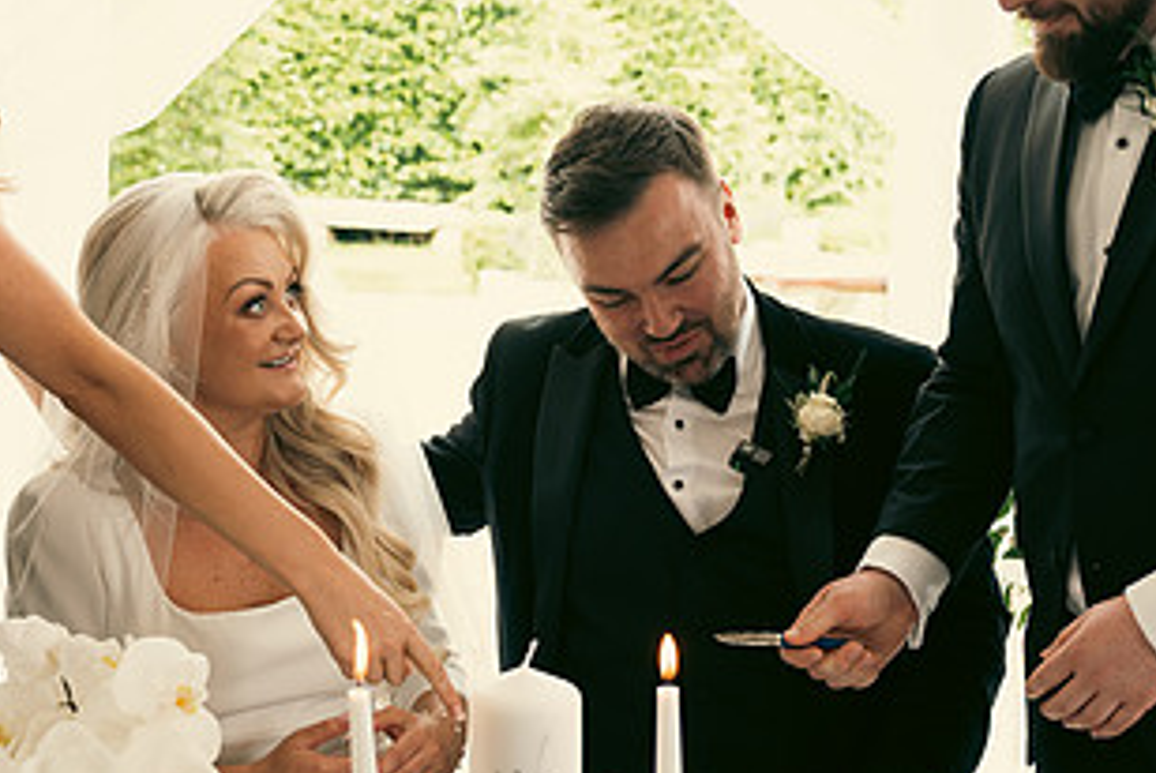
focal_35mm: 64
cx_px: 484
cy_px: 441
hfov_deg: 31.3
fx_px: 2057
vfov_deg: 21.3
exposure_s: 1/160
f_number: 3.5
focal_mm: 34
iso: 125
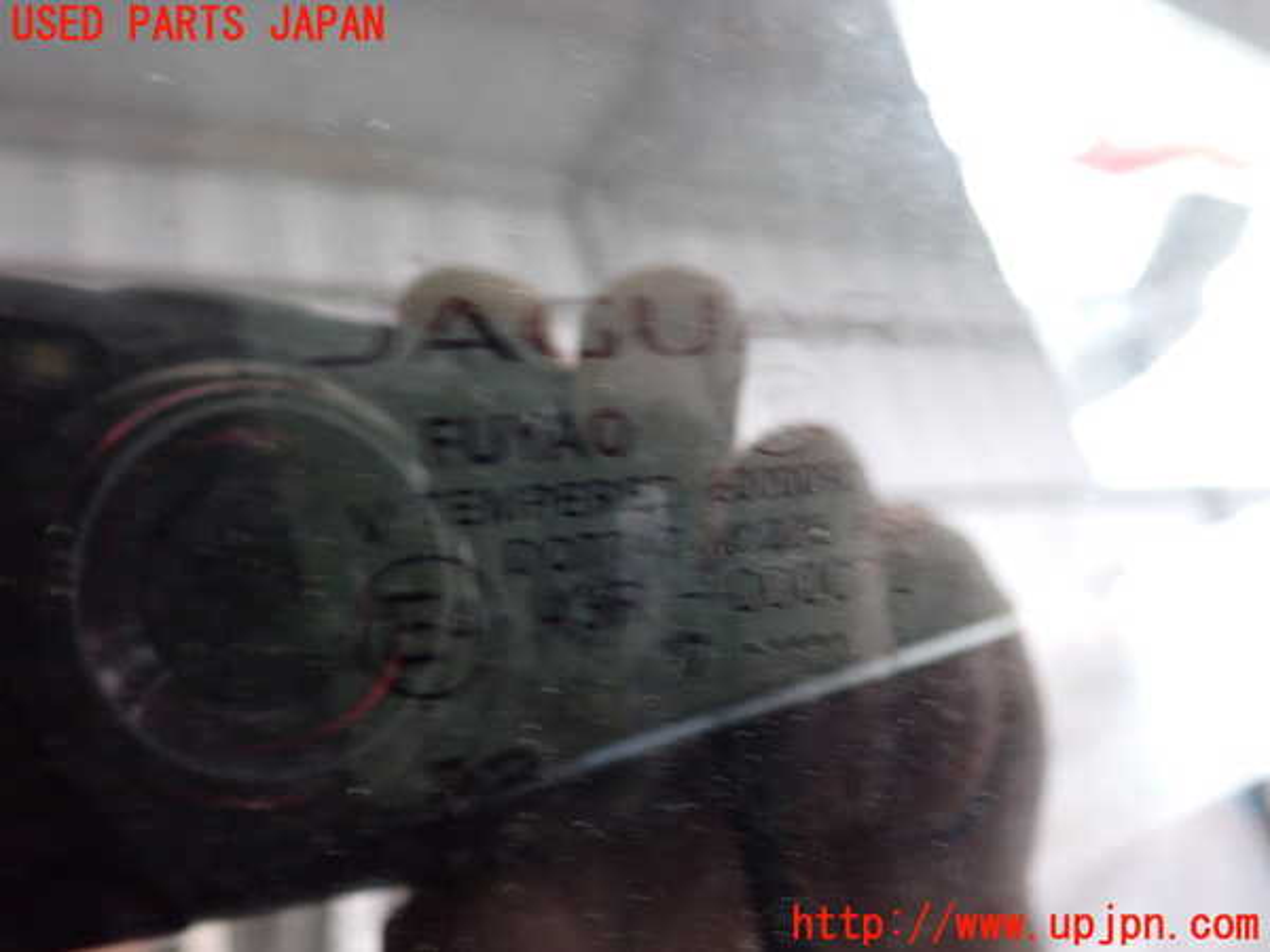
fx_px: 1101
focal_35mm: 30
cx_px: 635
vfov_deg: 46.8
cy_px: 476
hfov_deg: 60.0
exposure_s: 1/13
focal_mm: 5.4
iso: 800
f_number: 2.3
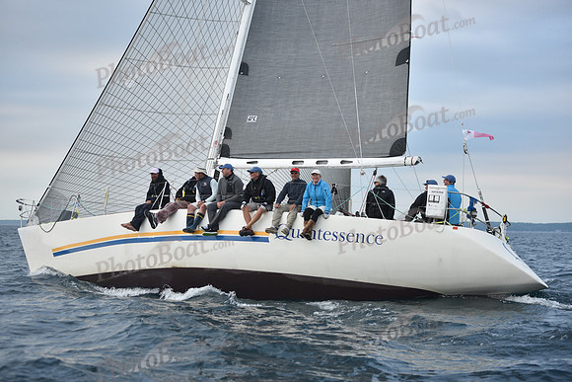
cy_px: 191
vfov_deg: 19.5
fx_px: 1112
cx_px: 286
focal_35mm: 70
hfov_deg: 28.8
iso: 500
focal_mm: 70
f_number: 2.8
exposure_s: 1/640
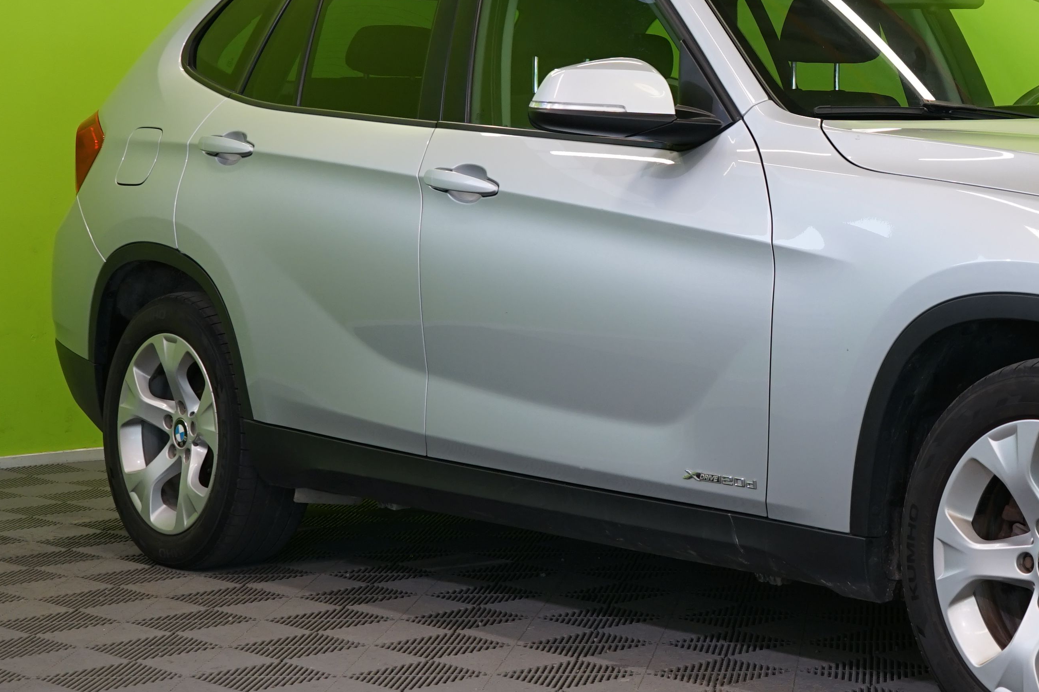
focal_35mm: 85
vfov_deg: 16.0
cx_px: 956
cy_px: 238
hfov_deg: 23.2
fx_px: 2453
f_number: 6.3
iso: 400
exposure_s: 1/30
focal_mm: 37
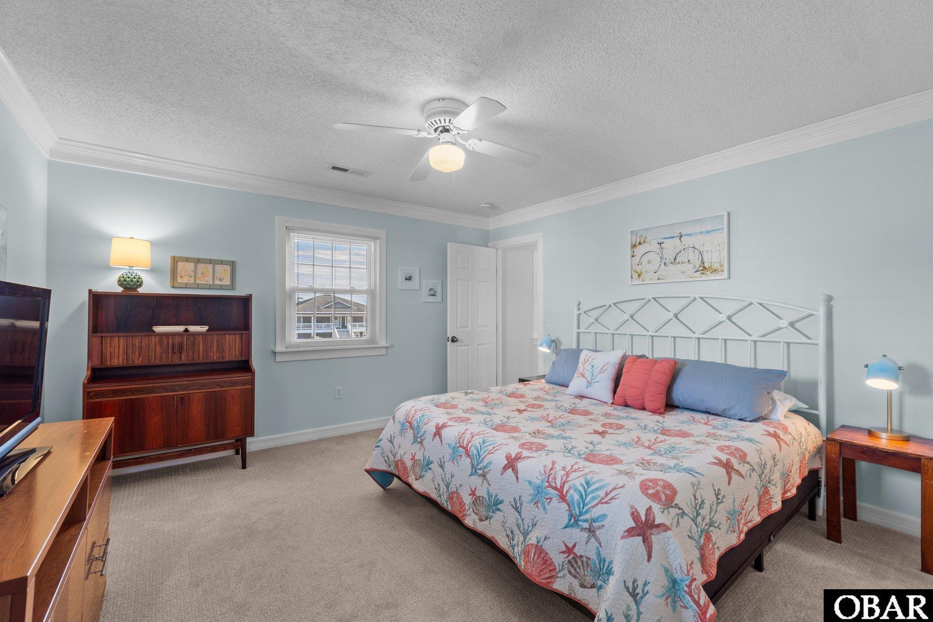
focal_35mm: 15
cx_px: 466
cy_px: 311
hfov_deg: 100.4
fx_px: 389
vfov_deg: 77.3
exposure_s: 1/1.25
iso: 100
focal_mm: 10
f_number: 8
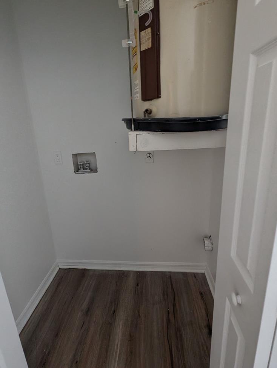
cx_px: 134
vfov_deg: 94.1
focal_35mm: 16
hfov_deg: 78.2
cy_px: 166
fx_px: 170
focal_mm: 1.95
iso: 388
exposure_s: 1/84.7
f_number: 2.2
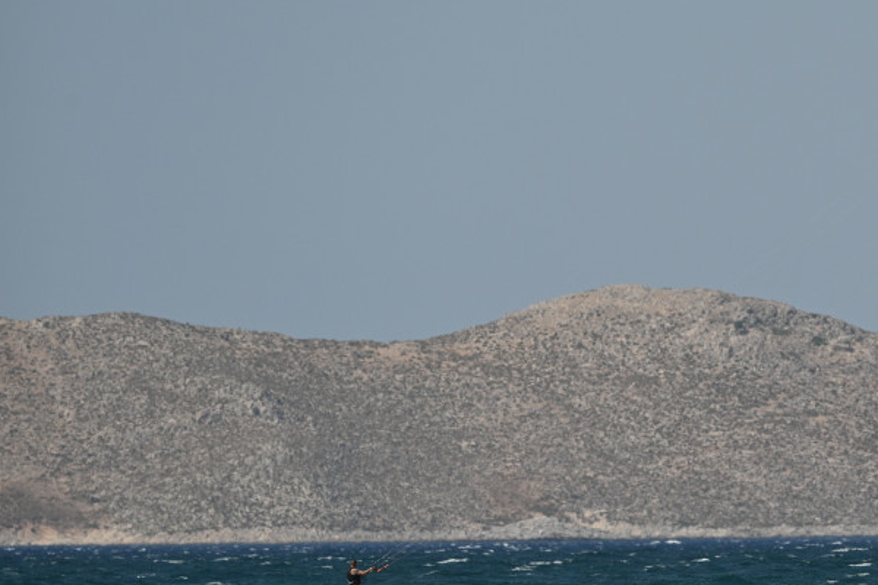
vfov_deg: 2.2
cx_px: 771
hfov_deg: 3.2
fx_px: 15535
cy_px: 240
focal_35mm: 637
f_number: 6
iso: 400
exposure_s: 1/3200
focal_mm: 360
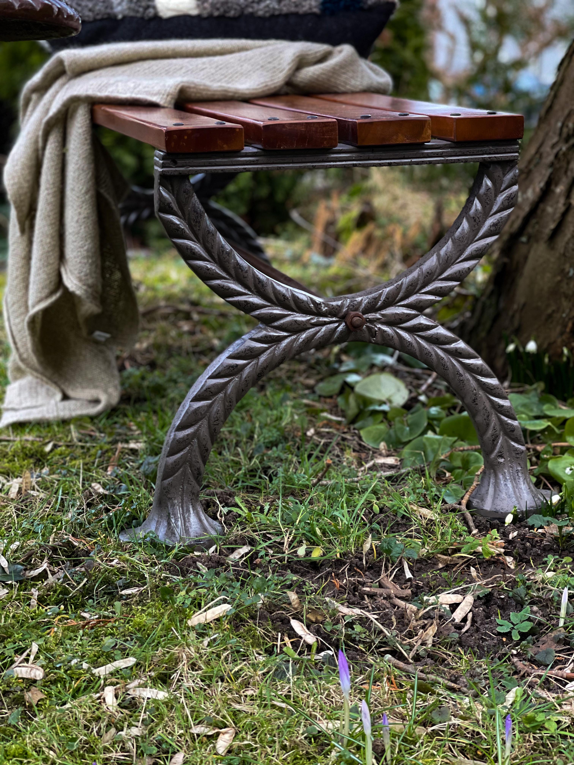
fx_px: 1415
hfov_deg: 22.9
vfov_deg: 30.3
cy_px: 382
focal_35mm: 64
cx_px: 287
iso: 80
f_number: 2.2
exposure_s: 1/121
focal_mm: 7.5
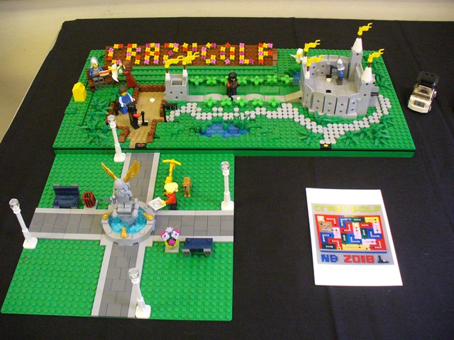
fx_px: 485
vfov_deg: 38.7
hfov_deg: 50.1
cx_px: 227
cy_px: 170
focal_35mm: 37
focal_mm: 6.1
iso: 400
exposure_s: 1/30
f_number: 2.8
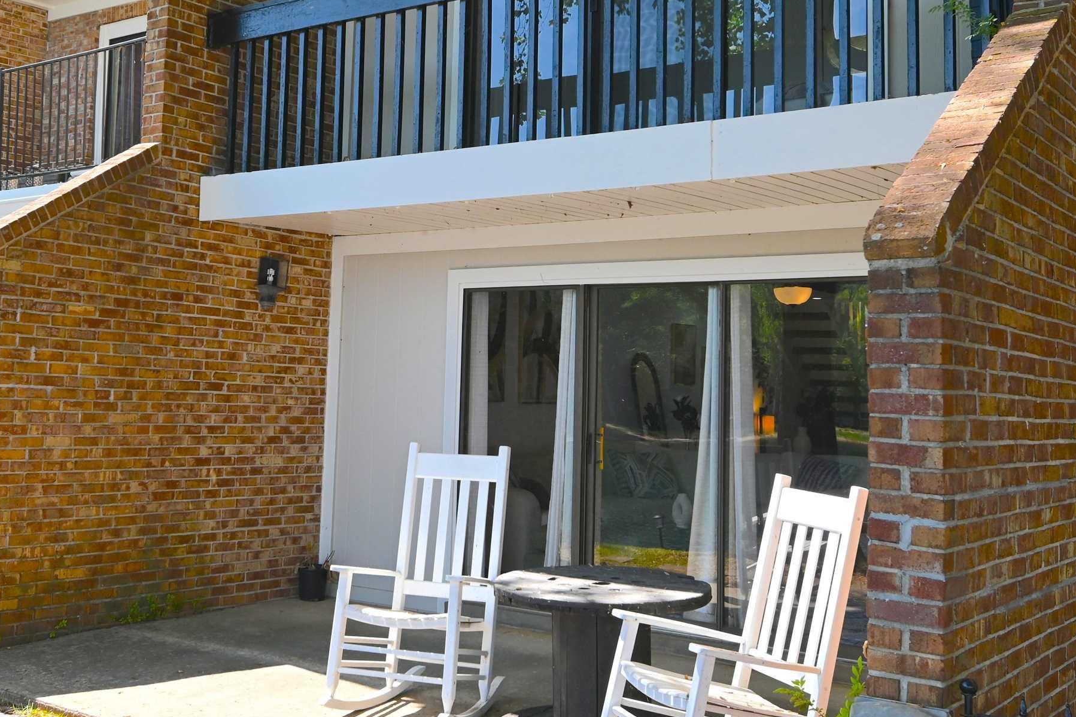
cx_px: 427
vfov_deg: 32.4
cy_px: 258
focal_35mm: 41
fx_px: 1225
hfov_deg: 47.1
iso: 160
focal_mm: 16
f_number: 5.6
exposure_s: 1/250
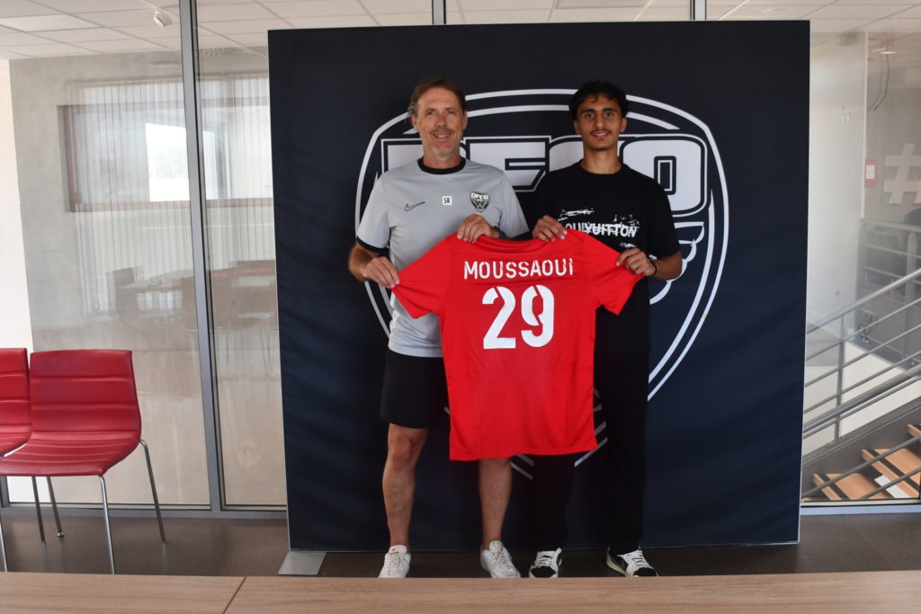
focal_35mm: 36
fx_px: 921
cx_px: 460
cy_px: 307
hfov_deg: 53.1
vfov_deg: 36.9
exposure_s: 1/100
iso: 500
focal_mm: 18
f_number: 5
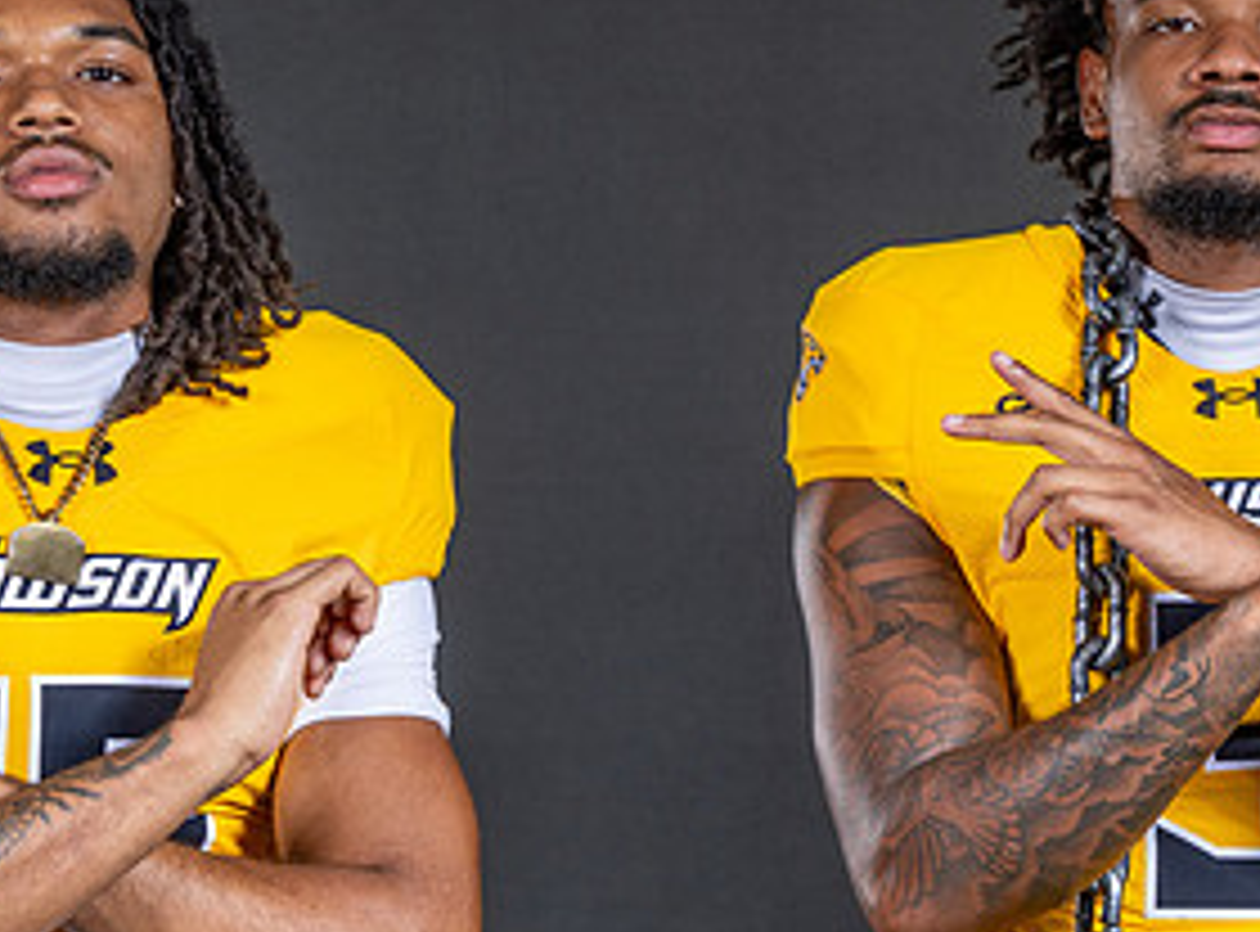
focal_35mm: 146
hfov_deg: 13.5
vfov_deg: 10.1
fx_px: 5287
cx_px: 1034
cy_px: 578
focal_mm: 55
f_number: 8
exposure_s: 1/200
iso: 100
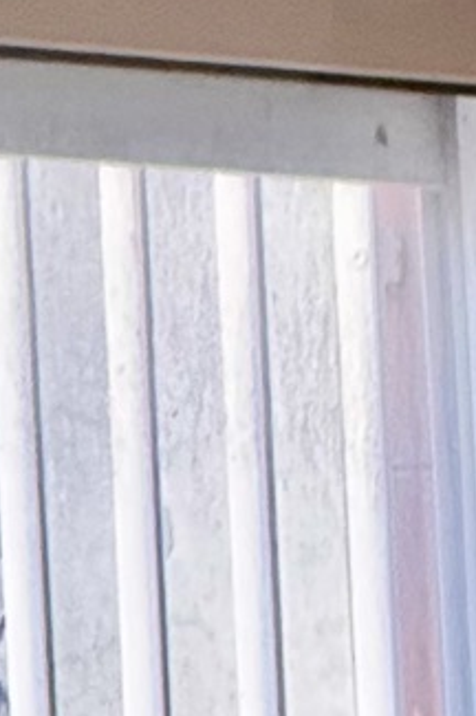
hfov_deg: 1.8
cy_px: 544
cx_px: 1618
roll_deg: +3.4
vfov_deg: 2.7
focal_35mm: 769
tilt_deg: +2.6
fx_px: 15283
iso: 400
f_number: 2.8
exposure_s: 1/60
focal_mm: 15.66
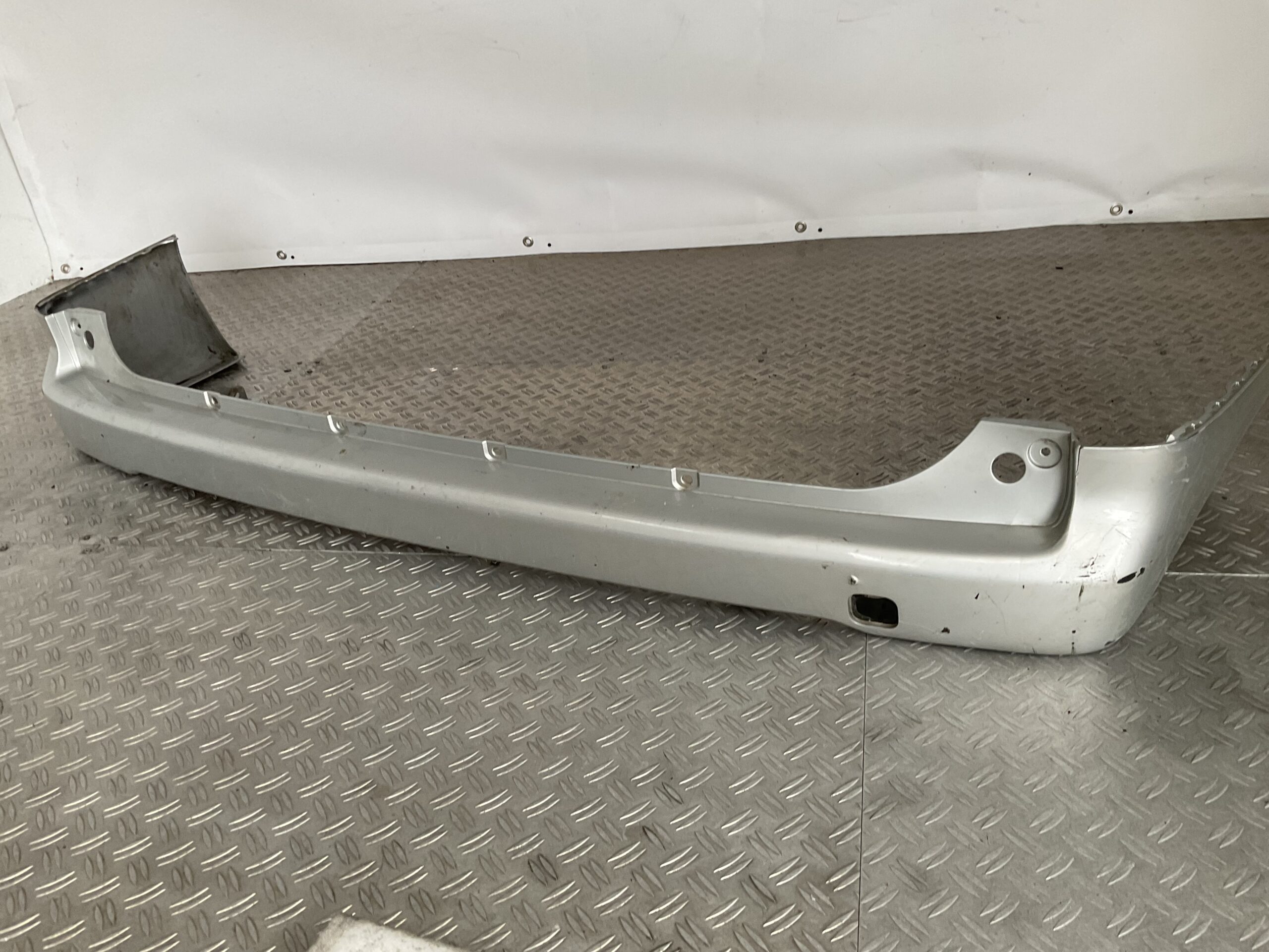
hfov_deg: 61.7
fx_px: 1063
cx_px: 634
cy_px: 476
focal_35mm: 29
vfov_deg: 48.2
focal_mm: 3
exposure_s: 1/50
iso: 50
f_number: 1.8
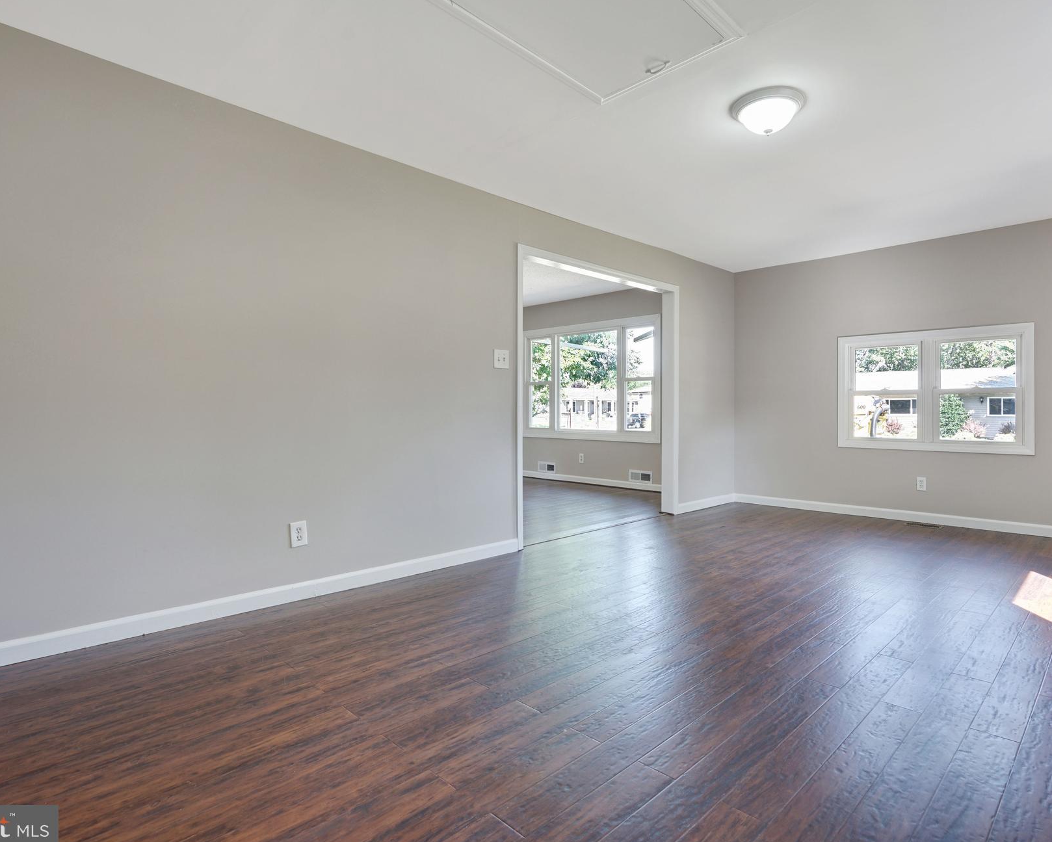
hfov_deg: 83.0
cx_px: 580
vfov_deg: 70.9
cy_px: 409
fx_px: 592
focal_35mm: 19
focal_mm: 16
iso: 200
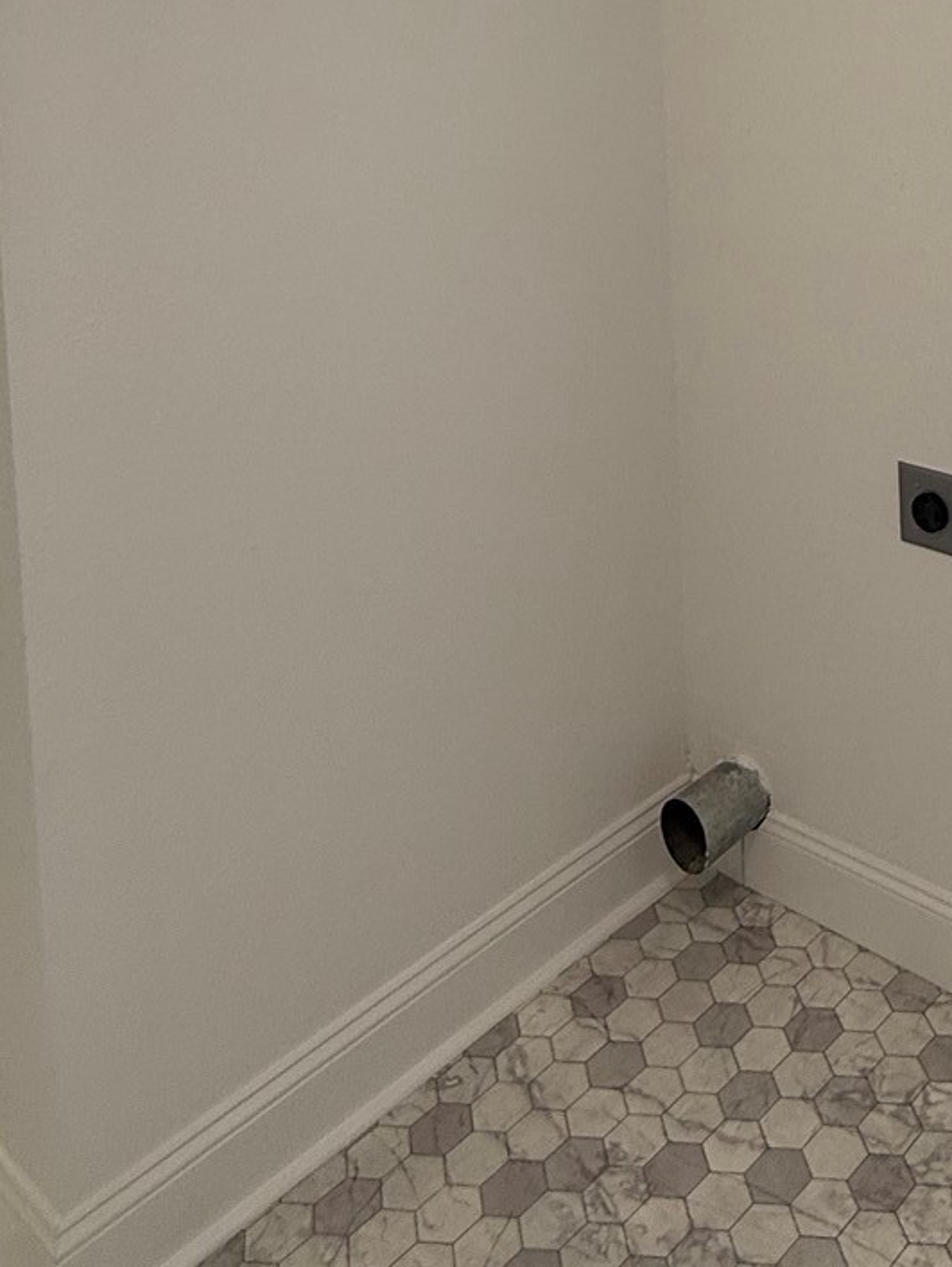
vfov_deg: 42.4
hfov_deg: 34.5
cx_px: 945
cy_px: 5
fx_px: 1392
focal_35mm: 38
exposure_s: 1/120
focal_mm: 2.22
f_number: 2.2
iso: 50
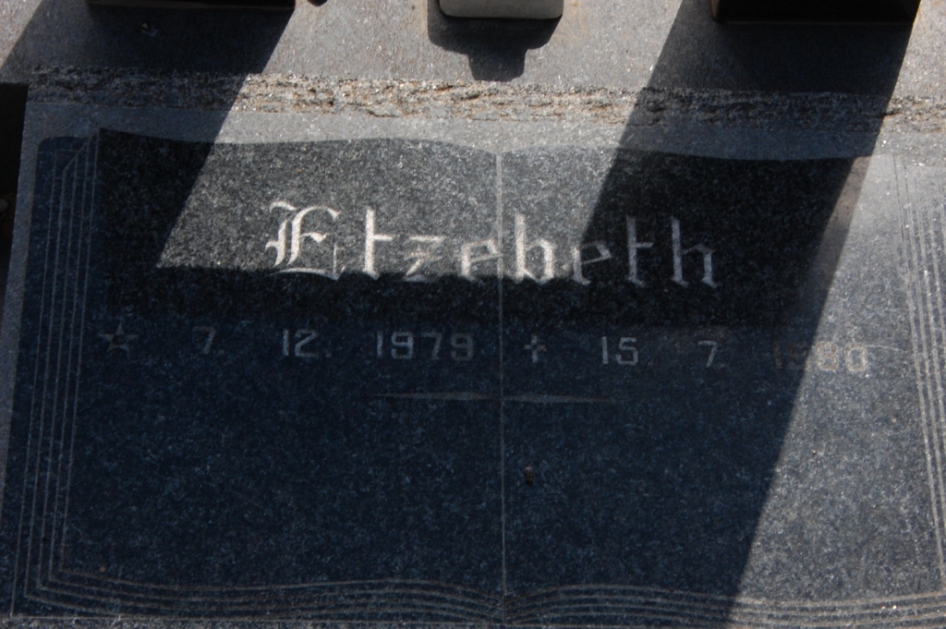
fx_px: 2560
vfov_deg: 14.0
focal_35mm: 98
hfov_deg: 20.9
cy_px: 314
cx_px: 473
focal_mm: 65
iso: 400
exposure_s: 1/125
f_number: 18
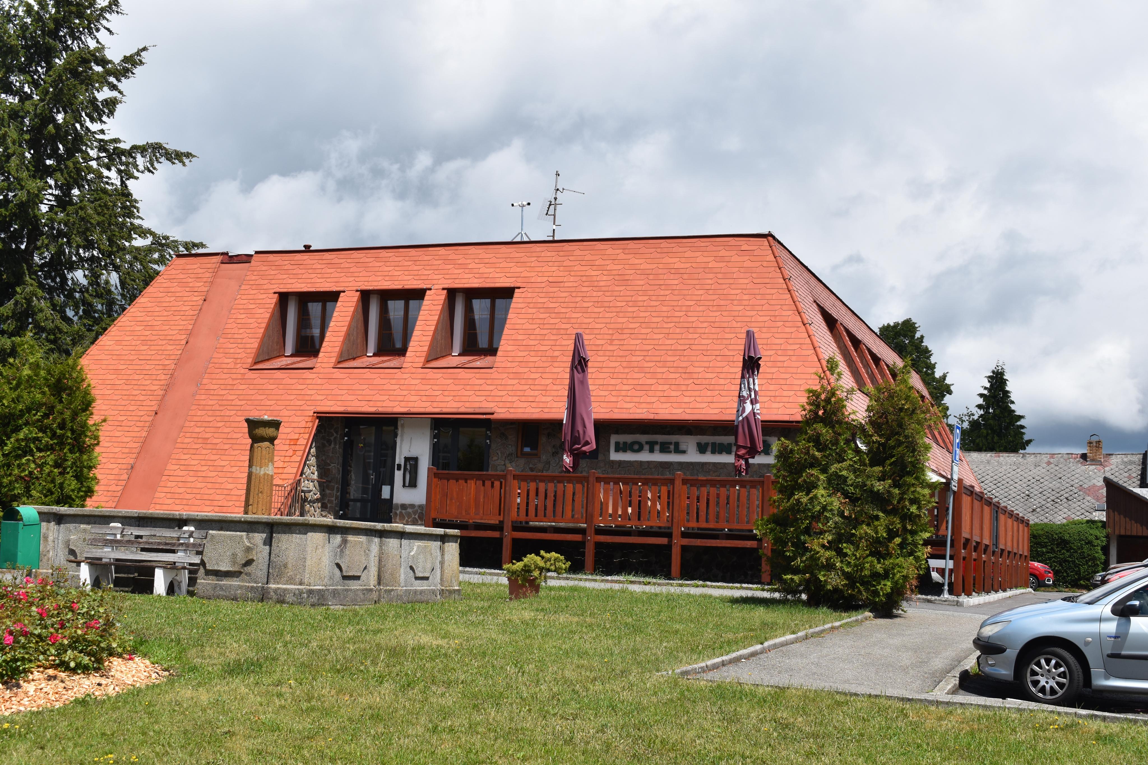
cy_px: 382
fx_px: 1483
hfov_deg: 42.3
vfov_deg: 28.9
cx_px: 574
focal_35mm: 46
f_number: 9
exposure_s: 1/320
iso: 100
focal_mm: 31
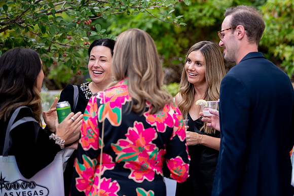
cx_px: 175
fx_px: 1166
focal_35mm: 143
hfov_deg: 14.4
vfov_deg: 9.6
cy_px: 79
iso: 200
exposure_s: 1/160
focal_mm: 120
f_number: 2.8
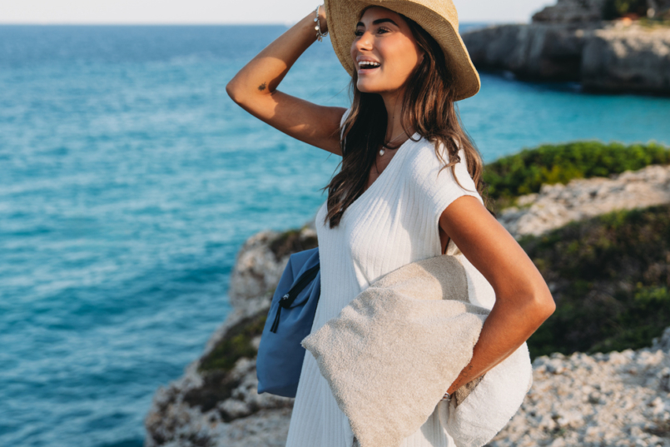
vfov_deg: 24.1
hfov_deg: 35.6
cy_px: 172
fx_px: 1042
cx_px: 309
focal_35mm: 56
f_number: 2.8
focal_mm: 44
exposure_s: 1/800
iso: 100
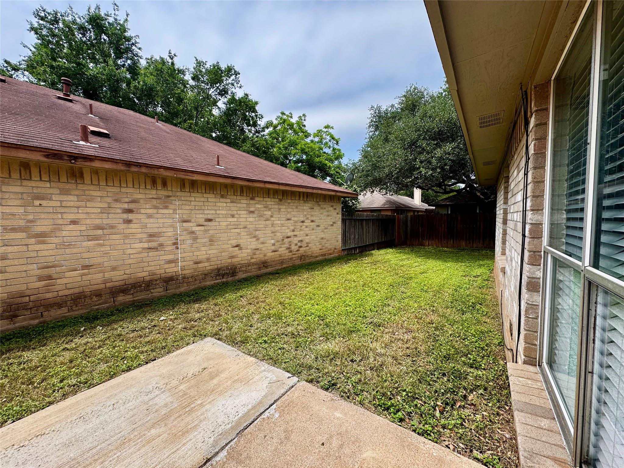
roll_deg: +1.4
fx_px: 252
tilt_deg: -4.5
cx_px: 312
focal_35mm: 14
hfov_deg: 102.1
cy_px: 234
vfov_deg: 85.7
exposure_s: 1/1126
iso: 40
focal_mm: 2.22
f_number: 2.2
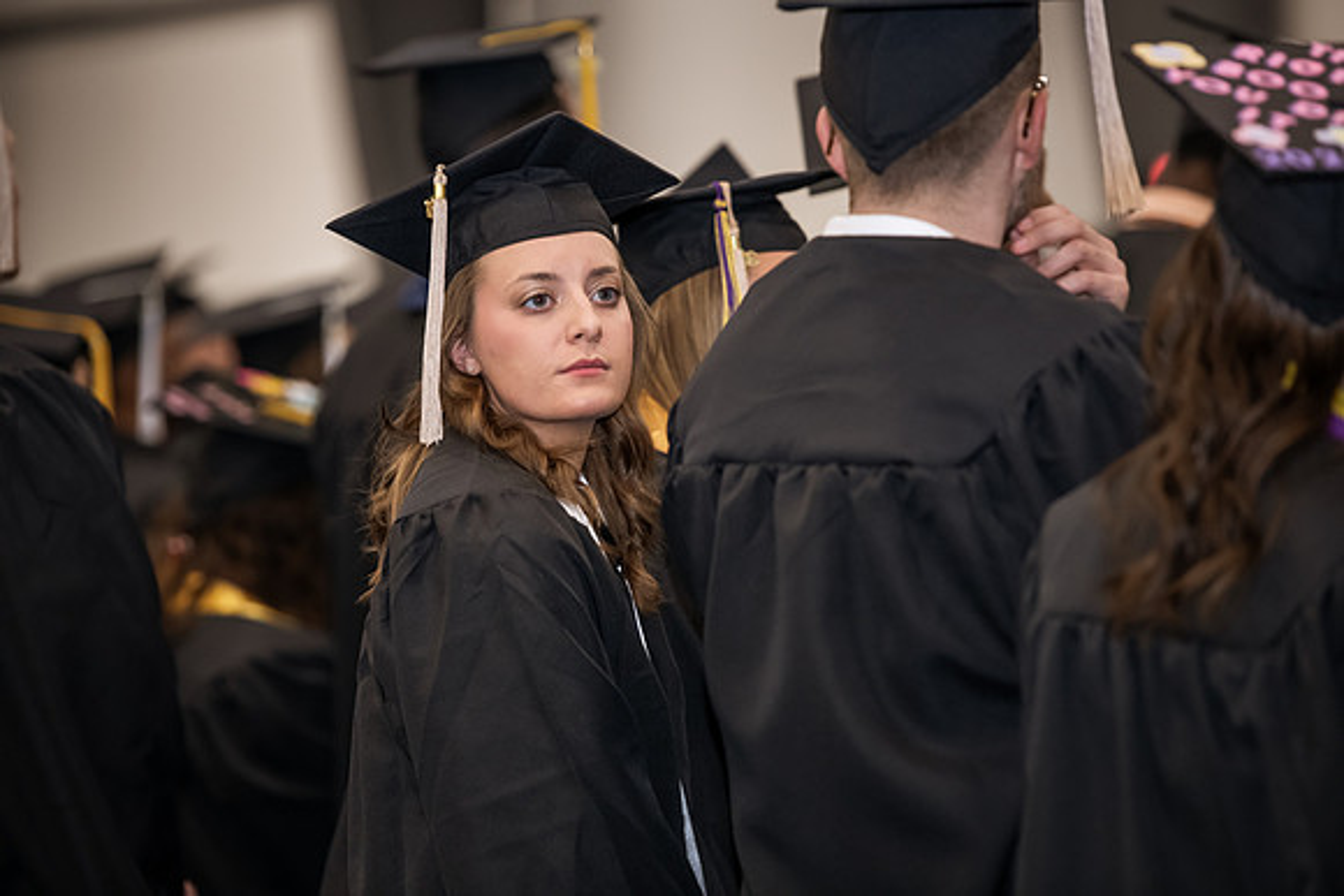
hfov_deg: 12.1
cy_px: 448
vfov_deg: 8.1
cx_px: 672
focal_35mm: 170
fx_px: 6348
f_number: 3.2
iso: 2000
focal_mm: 170
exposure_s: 1/200
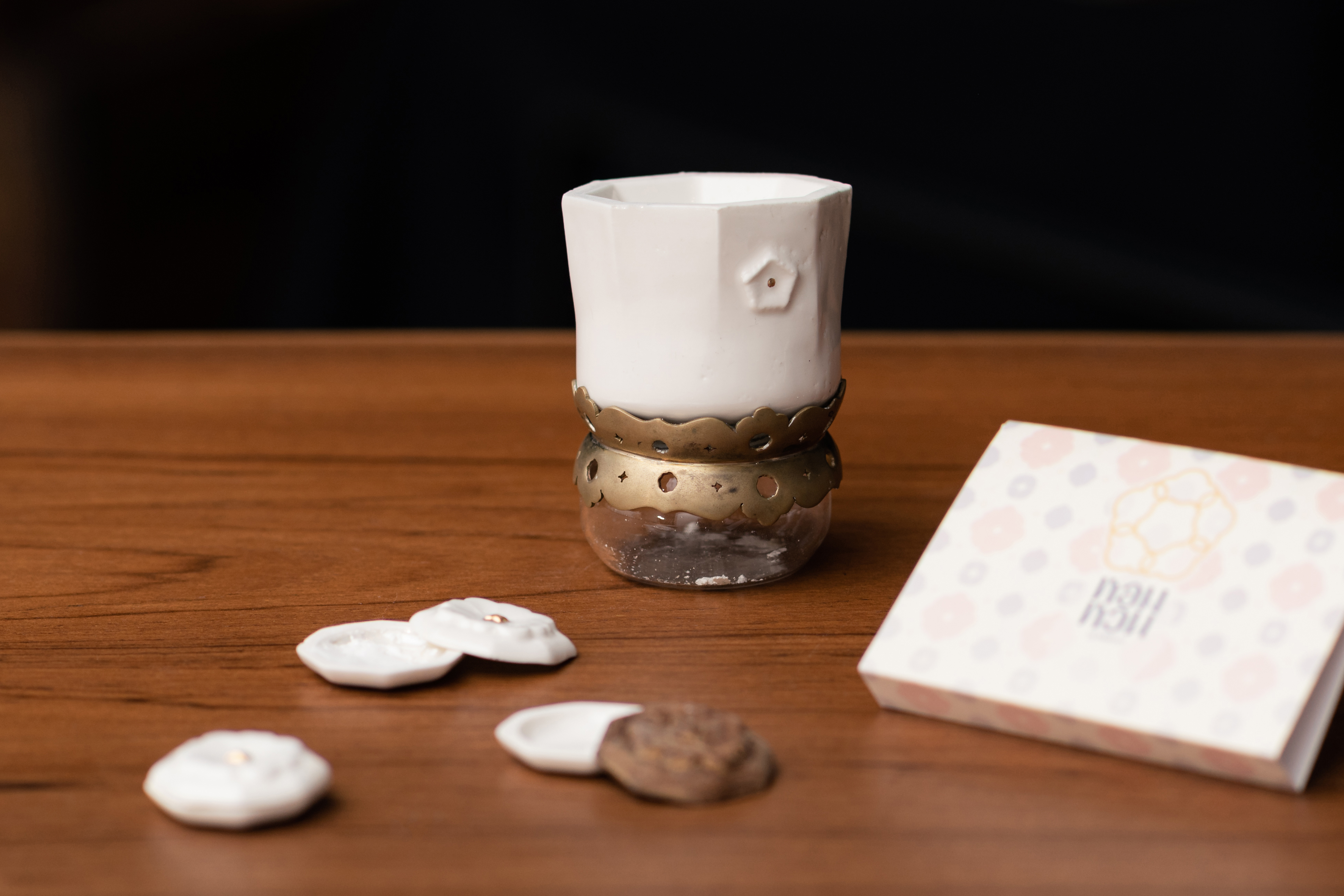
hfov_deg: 11.8
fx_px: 6496
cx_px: 862
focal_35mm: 174
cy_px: 213
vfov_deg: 7.9
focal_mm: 85
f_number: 2.8
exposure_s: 1/160
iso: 100
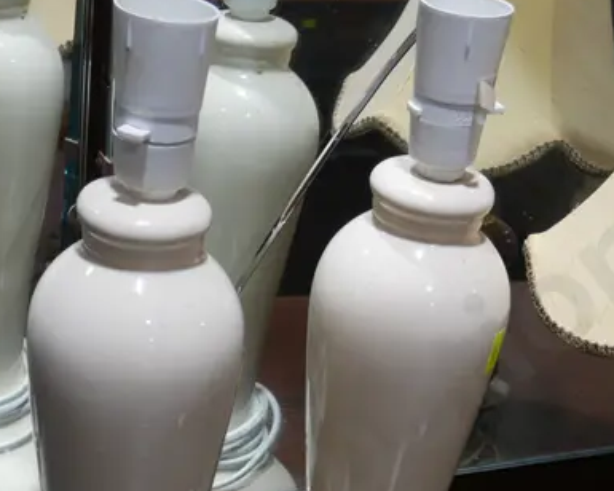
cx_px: 365
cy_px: 454
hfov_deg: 23.0
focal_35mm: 83
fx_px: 1508
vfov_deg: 18.2
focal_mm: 16
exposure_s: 1/60
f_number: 3.6
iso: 200
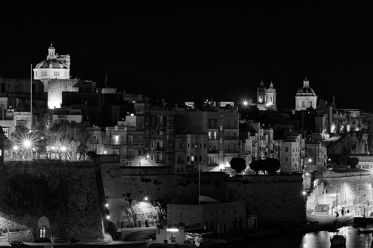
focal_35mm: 140
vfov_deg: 9.8
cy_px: 124
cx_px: 186
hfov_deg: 14.7
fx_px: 1449
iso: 200
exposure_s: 10
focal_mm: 140
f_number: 13
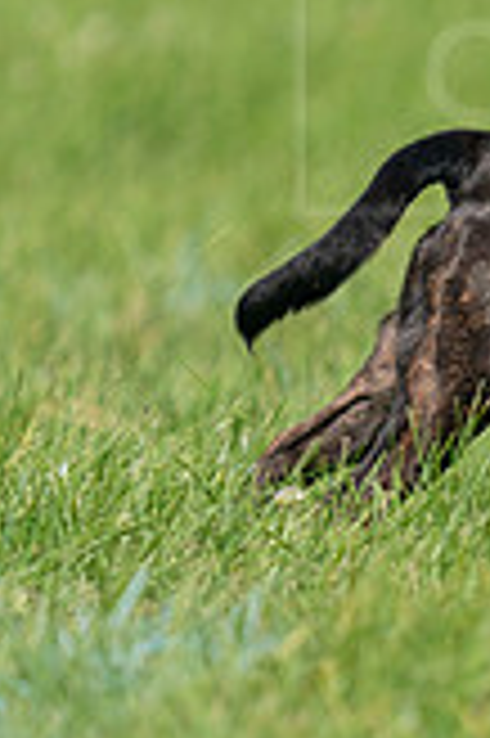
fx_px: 28069
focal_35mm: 1372
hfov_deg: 1.0
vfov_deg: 1.5
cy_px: 146
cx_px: 724
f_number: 6.3
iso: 1000
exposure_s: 1/4000
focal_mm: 388
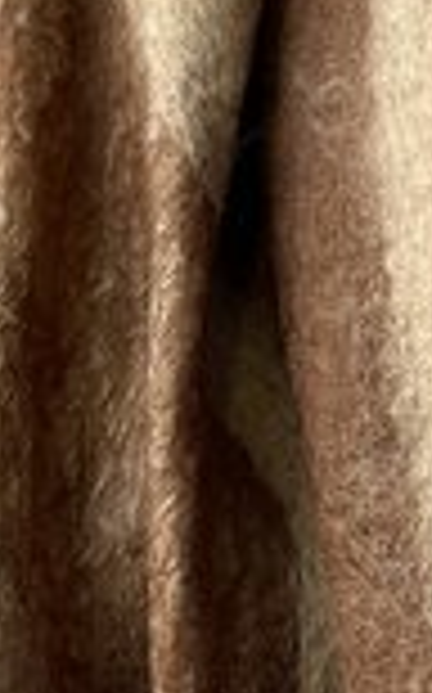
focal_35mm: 143
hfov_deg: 8.7
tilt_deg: -6.9
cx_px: 842
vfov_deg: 14.6
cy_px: 369
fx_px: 2699
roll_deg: +0.4
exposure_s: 1/100
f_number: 1.6
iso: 40
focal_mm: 4.2
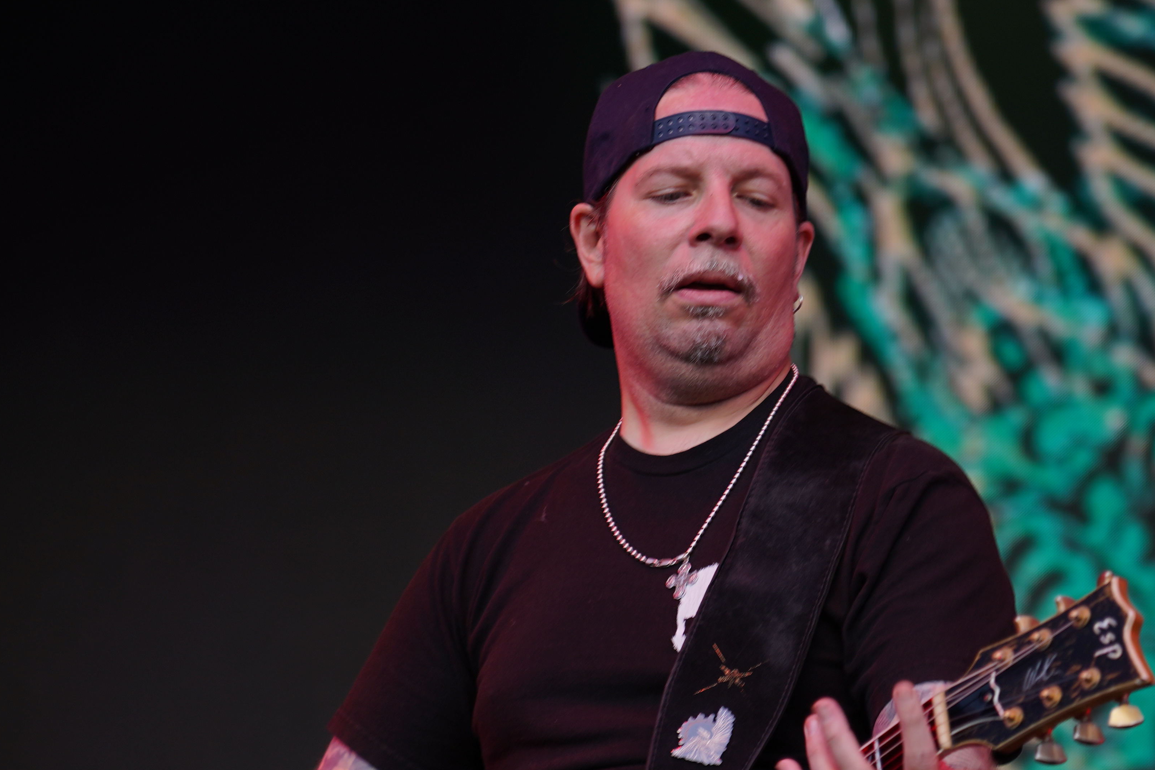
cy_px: 637
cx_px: 746
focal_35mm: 196
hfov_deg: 10.5
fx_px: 6288
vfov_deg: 7.0
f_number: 4
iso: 160
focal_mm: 105
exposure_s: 1/125
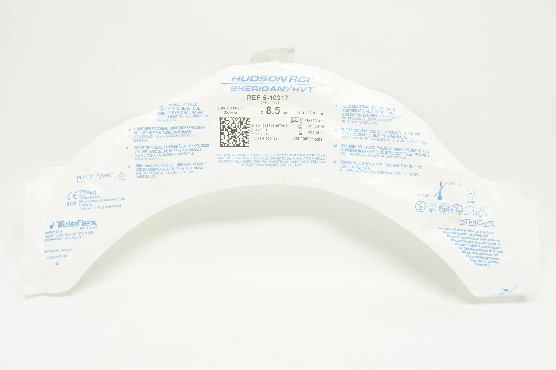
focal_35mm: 44
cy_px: 185
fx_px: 671
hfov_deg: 45.0
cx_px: 278
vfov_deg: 30.8
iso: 400
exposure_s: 1/13
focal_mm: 29
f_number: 11
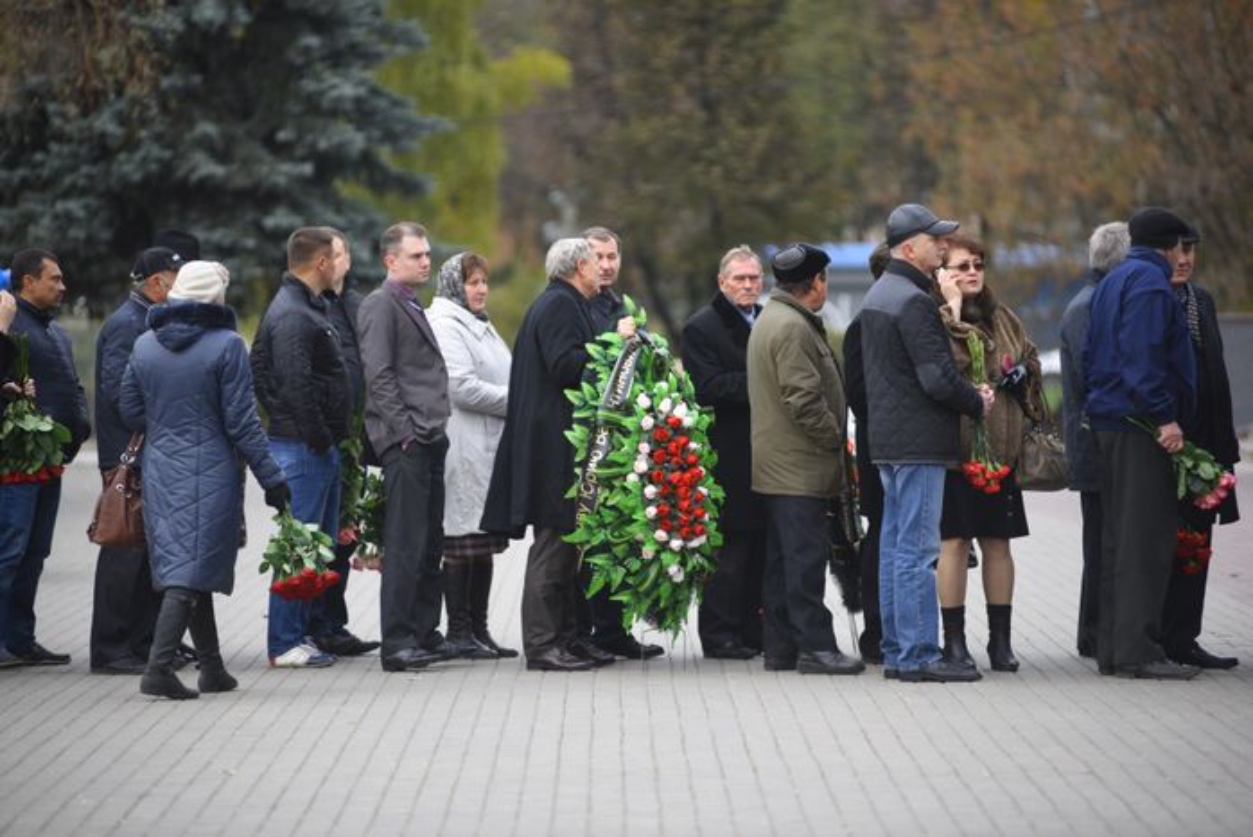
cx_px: 626
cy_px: 418
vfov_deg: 6.9
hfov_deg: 10.3
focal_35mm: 200
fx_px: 6964
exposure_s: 1/800
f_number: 2.8
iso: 500
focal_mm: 200
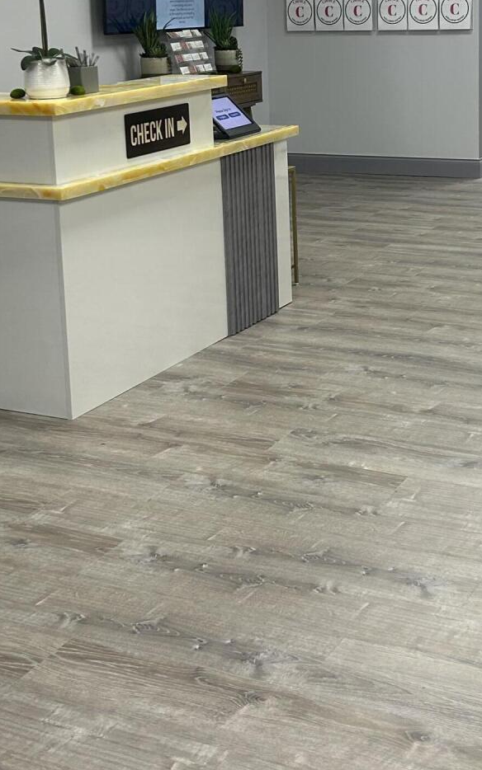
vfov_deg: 33.8
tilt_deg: -10.0
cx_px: 300
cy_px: 184
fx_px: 1240
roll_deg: +0.9
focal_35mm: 59
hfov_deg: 22.0
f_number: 1.5
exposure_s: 1/120
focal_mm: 5.7
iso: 100
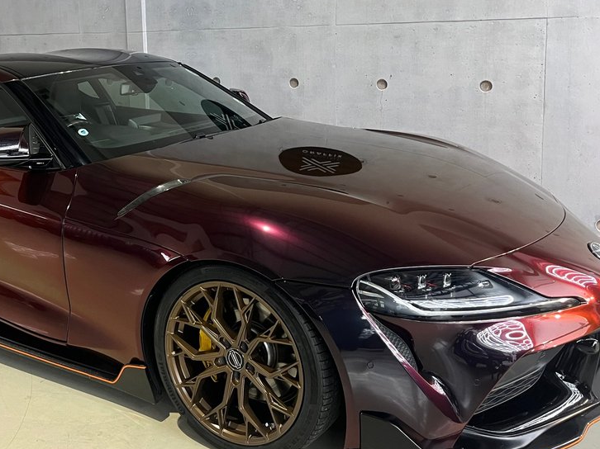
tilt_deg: -9.1
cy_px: 140
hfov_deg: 43.1
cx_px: 184
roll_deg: +2.0
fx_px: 745
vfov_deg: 33.2
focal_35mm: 43
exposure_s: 1/50
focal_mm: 5.1
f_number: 1.6
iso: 125
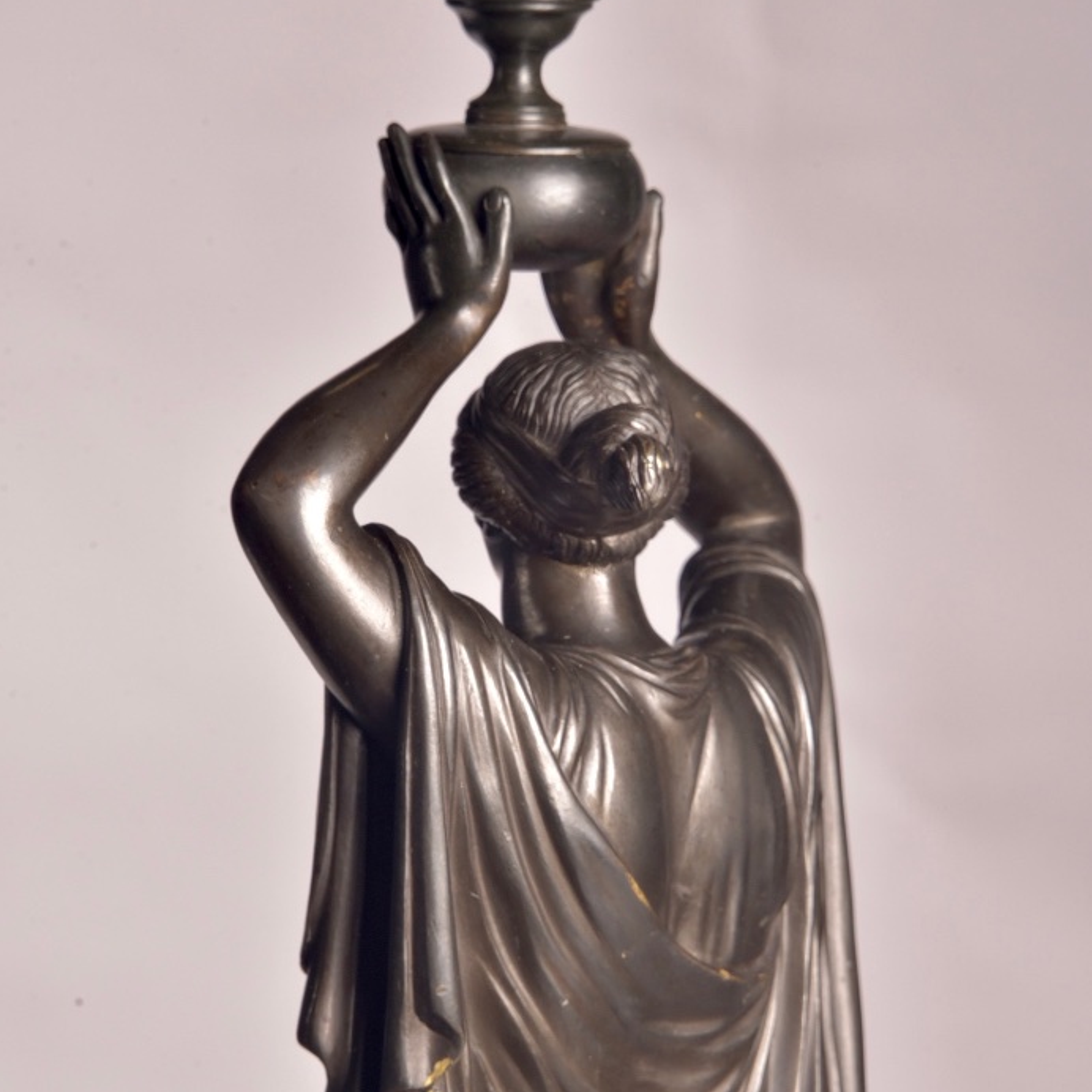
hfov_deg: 4.0
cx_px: 522
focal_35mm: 442
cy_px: 551
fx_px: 15775
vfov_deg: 4.0
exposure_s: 1/125
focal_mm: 300
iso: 400
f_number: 16
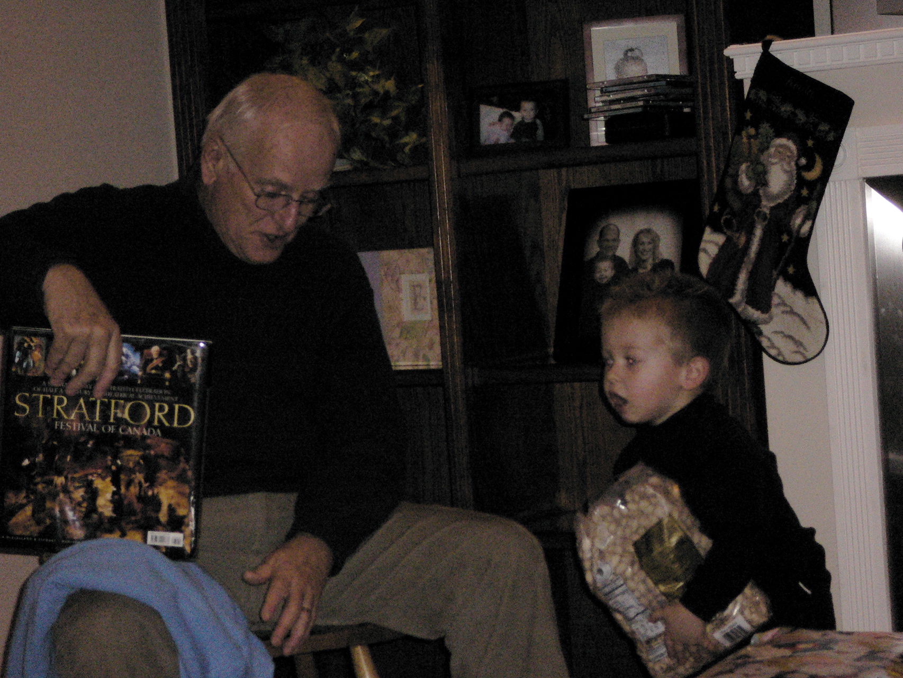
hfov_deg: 20.2
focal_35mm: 97
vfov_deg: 15.2
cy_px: 339
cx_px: 452
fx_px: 2531
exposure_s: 1/60
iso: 400
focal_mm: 16.1
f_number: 4.9
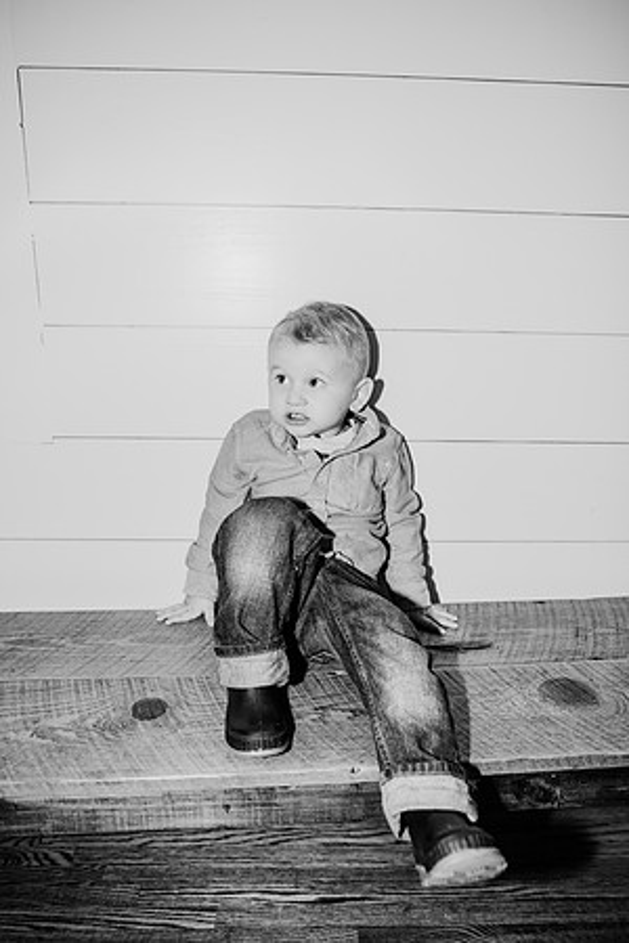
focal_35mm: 24
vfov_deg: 73.7
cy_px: 472
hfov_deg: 53.1
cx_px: 314
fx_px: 629
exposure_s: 1/1000
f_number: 2.8
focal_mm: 24
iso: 500
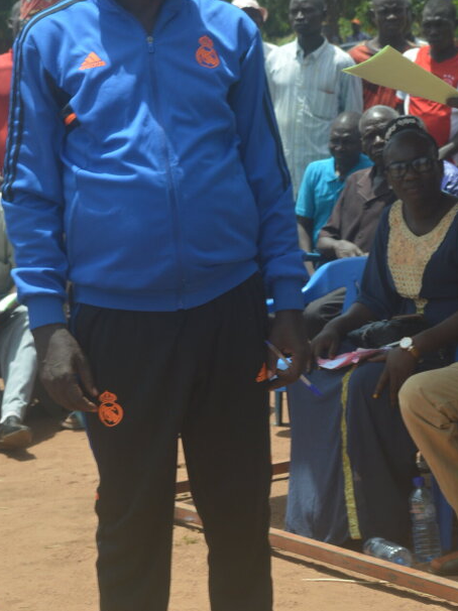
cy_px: 297
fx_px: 1818
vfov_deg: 19.1
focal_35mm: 103
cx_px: 359
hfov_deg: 14.3
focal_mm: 36
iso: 100
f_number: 7.1
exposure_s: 1/200
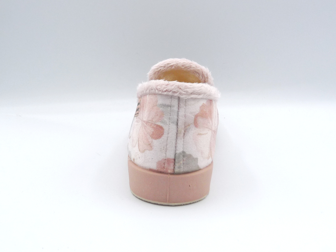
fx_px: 476
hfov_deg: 38.9
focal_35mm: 49
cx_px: 168
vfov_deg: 29.7
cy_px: 126
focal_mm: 4.8
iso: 100
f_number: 5.6
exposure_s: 1/200
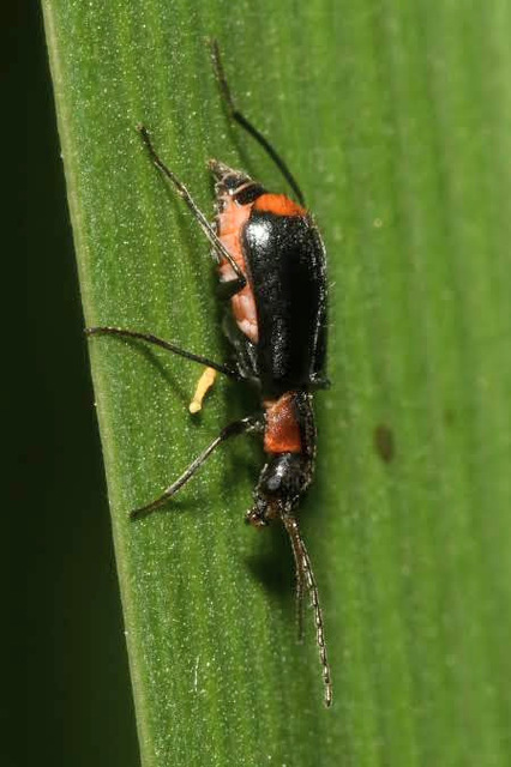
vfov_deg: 13.0
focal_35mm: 158
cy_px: 384
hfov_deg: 8.7
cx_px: 256
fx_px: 3357
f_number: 32
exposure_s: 1/60
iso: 250
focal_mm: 105
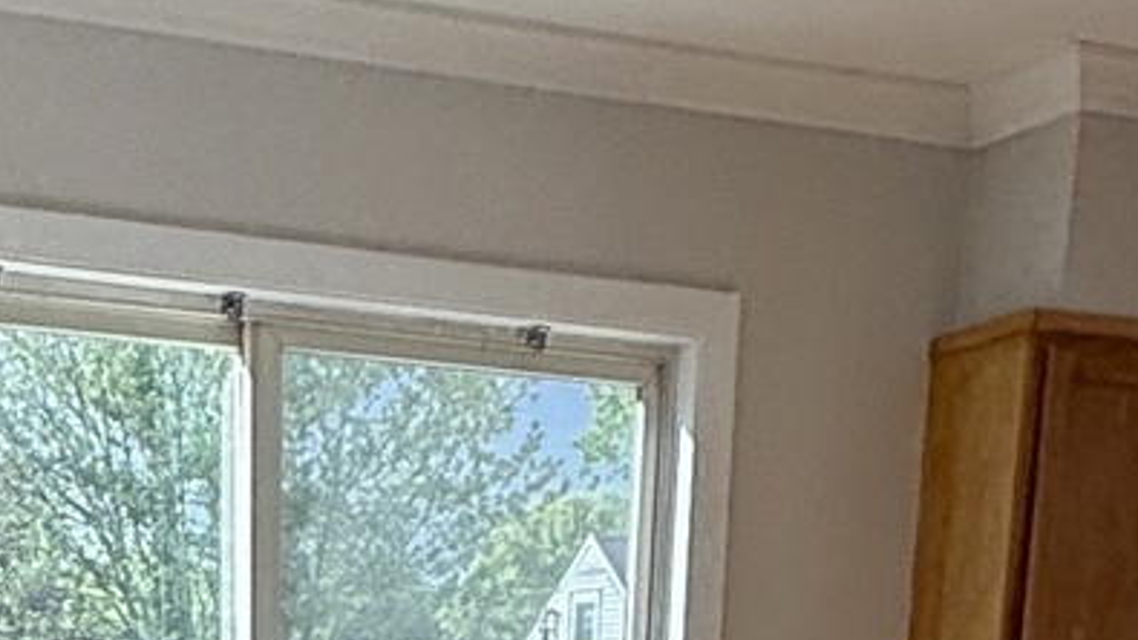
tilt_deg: -23.9
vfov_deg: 9.8
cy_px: 1998
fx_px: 2685
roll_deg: -2.4
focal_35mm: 89
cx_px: 412
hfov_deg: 23.9
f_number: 2.2
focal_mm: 2.22
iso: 64
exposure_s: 1/323
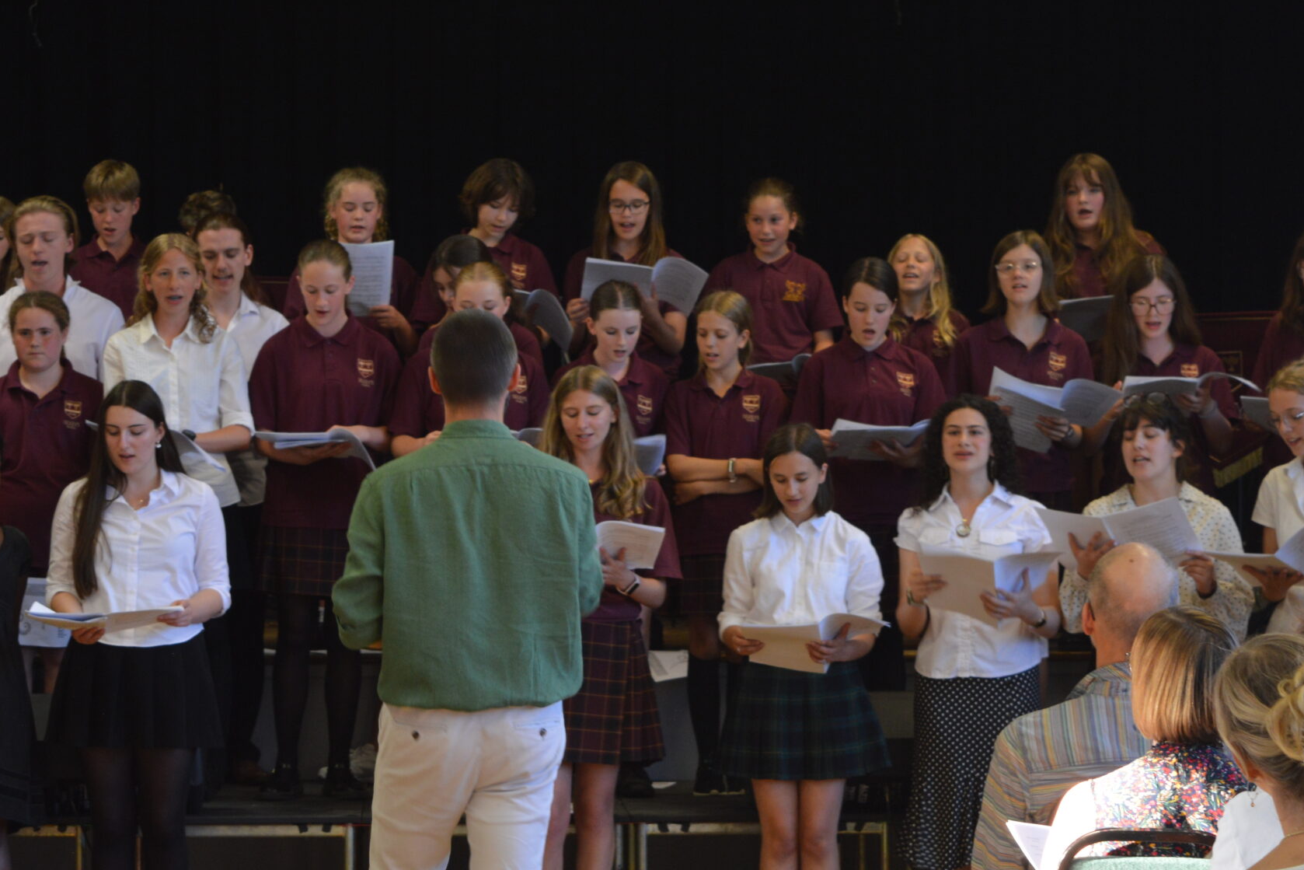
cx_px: 435
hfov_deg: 16.3
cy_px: 568
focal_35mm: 126
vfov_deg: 10.9
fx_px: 4555
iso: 400
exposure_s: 1/20
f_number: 5.6
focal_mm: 55
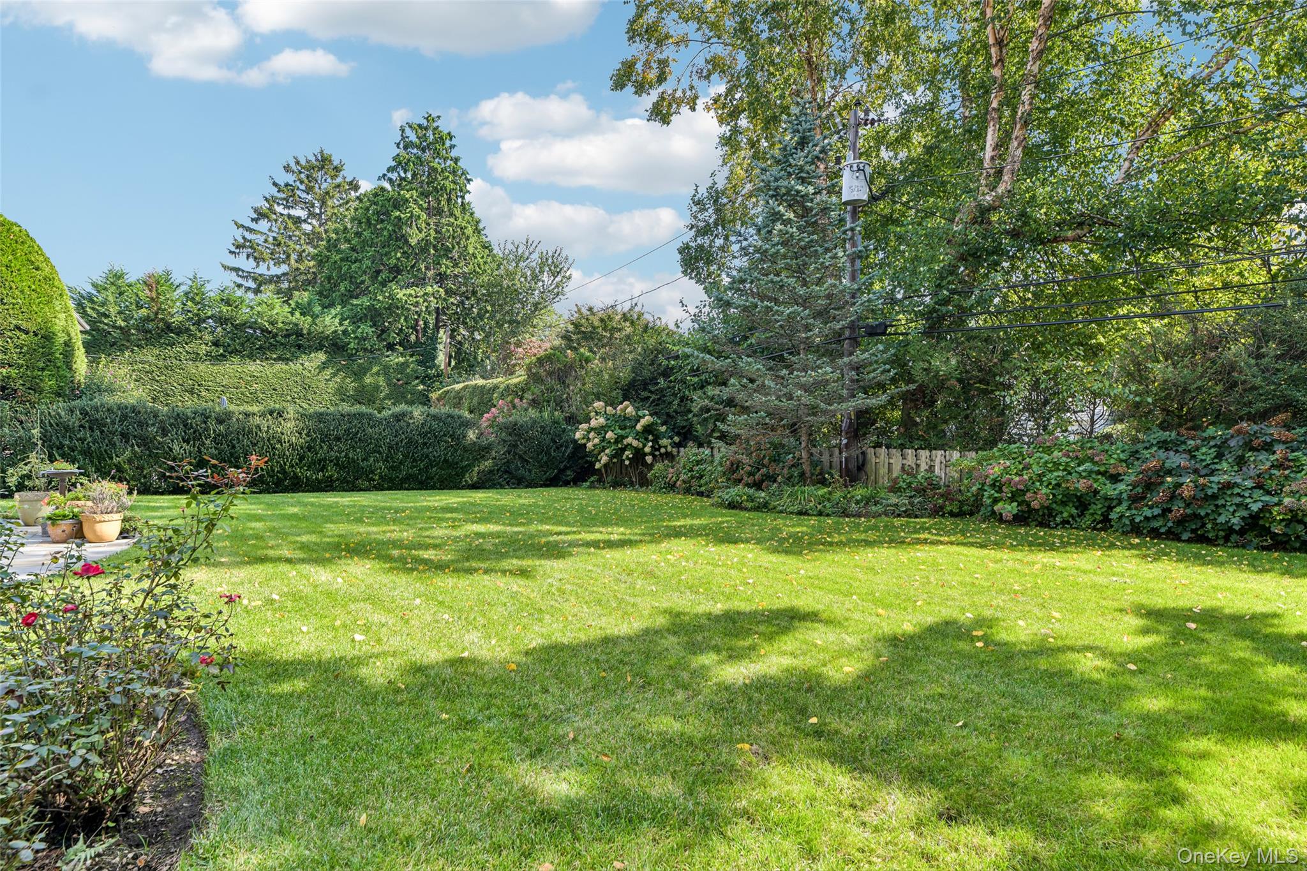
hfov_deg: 86.9
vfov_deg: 64.5
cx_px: 654
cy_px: 436
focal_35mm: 19
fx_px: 690
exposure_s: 1/80
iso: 125
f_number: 9
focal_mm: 19
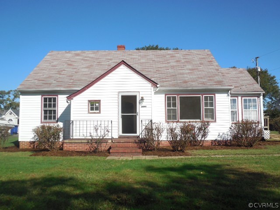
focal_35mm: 30
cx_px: 140
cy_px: 105
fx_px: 243
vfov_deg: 46.8
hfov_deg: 60.0
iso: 125
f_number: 3.2
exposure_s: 1/1600
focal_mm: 5.3
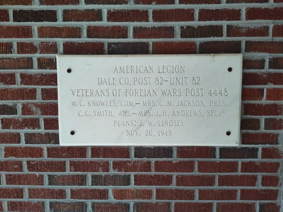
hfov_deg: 73.9
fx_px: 188
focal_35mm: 23
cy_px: 106
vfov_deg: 58.9
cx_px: 142
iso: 120
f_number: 1.8
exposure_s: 1/120
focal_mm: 5.56
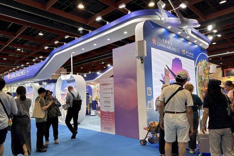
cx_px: 115
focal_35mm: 26
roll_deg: +1.8
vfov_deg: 49.5
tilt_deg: +3.9
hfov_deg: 69.4
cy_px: 86
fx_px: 169
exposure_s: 1/120
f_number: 1.78
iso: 100
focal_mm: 6.76
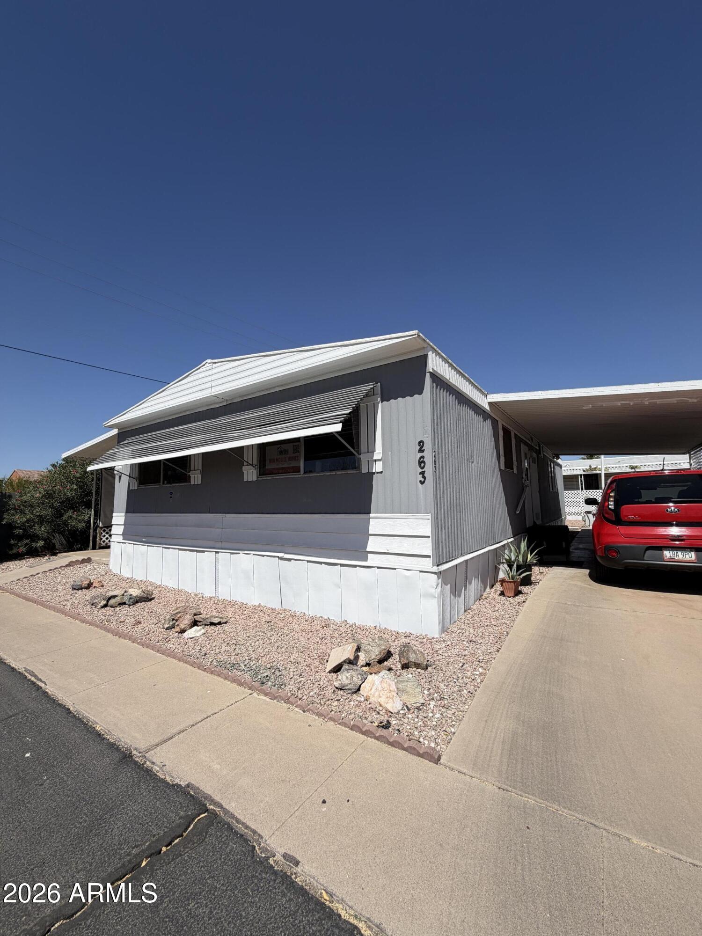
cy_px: 468
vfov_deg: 102.1
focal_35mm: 14
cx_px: 351
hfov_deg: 85.7
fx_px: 379
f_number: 2.2
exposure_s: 1/1211
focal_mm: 2.22
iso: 20
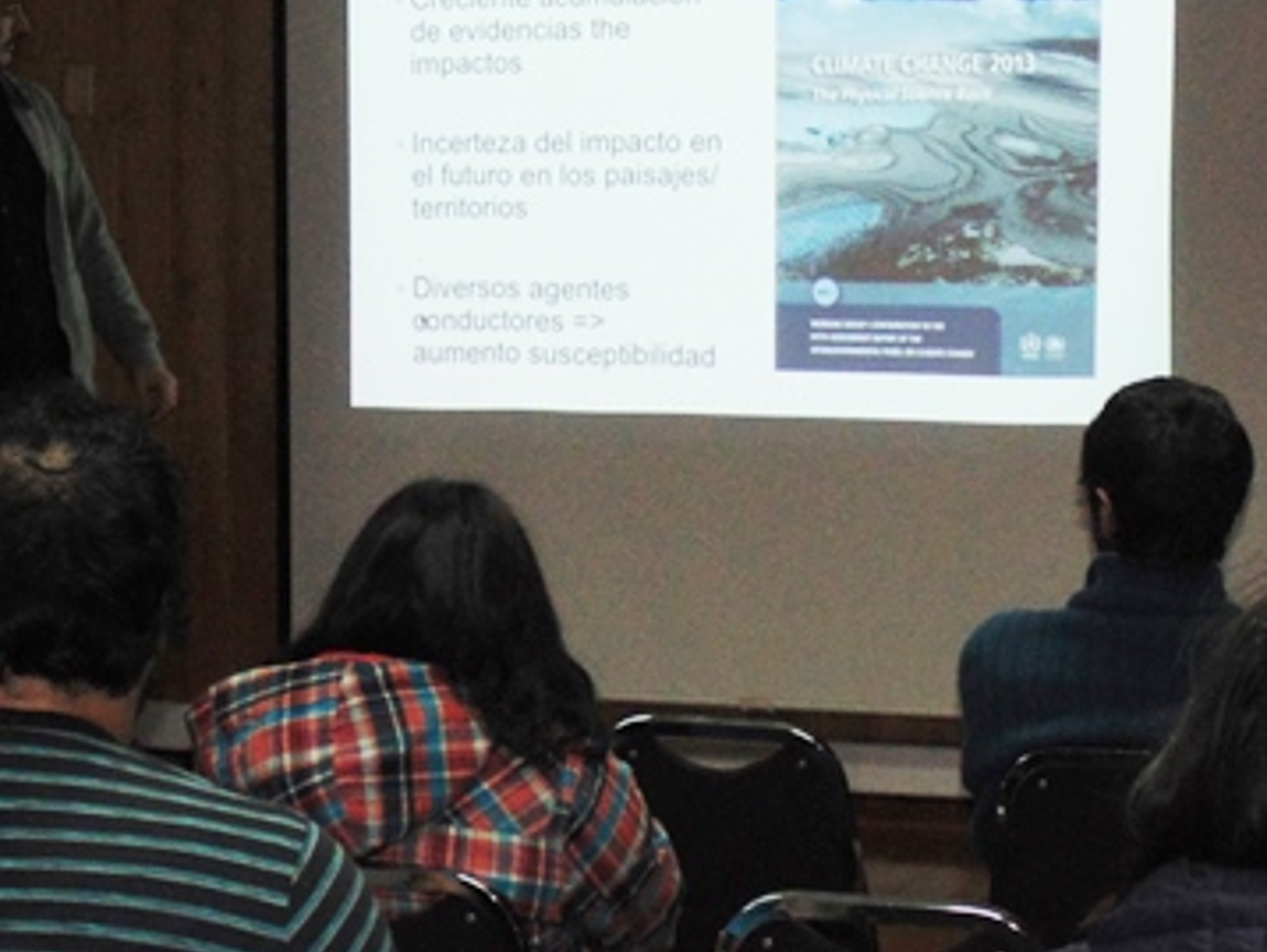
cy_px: 426
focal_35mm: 103
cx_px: 552
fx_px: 3772
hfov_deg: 19.1
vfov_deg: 14.4
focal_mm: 7.4
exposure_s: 1/50
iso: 200
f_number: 3.6
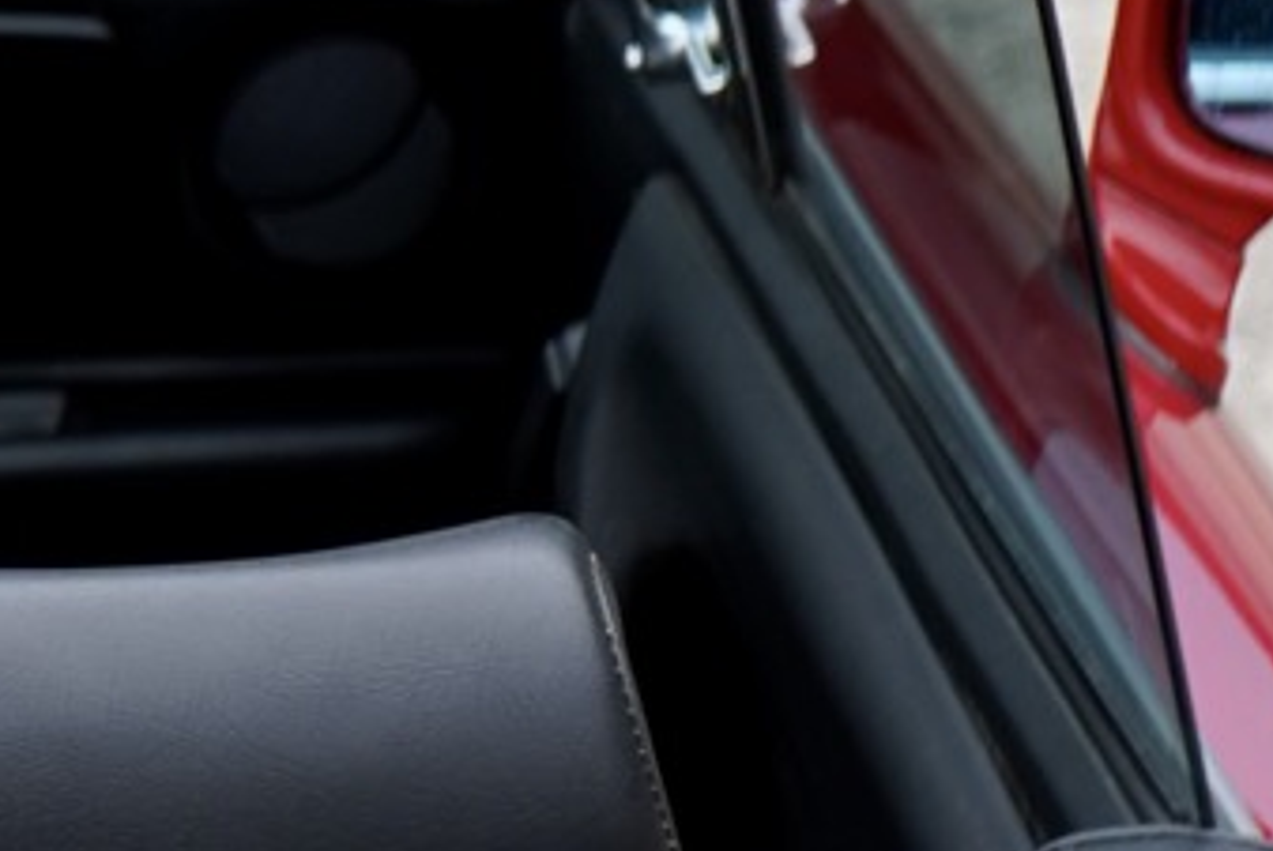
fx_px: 9839
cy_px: 971
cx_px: -1458
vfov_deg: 4.9
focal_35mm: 278
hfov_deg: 7.1
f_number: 4.5
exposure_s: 1/160
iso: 320
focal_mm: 49
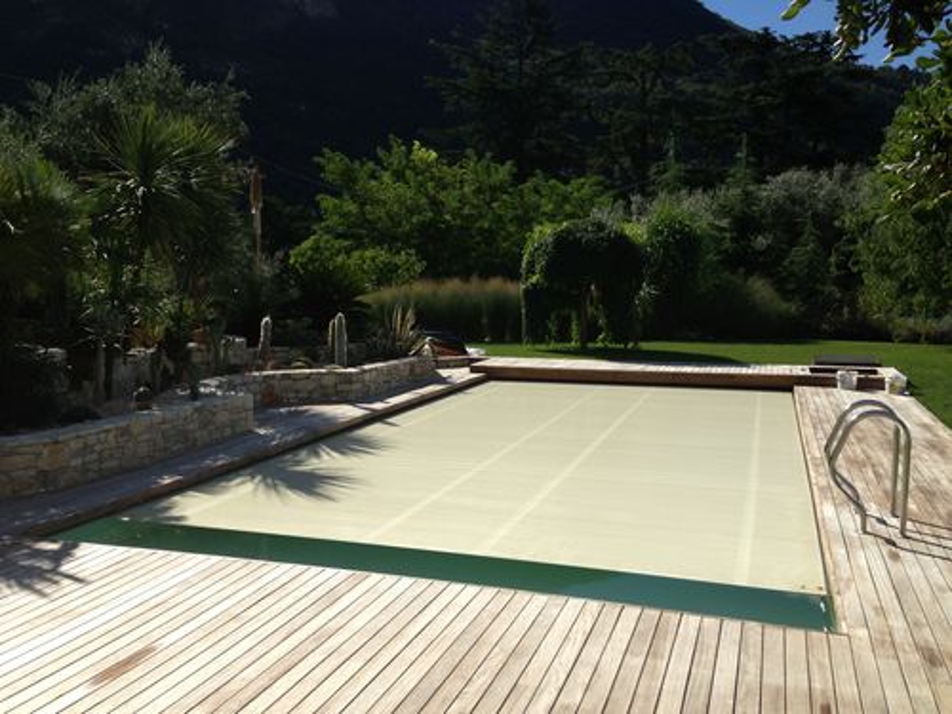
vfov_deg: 42.9
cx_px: 476
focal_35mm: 33
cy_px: 357
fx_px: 908
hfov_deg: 55.4
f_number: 2.4
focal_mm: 4.13
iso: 50
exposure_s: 1/1600
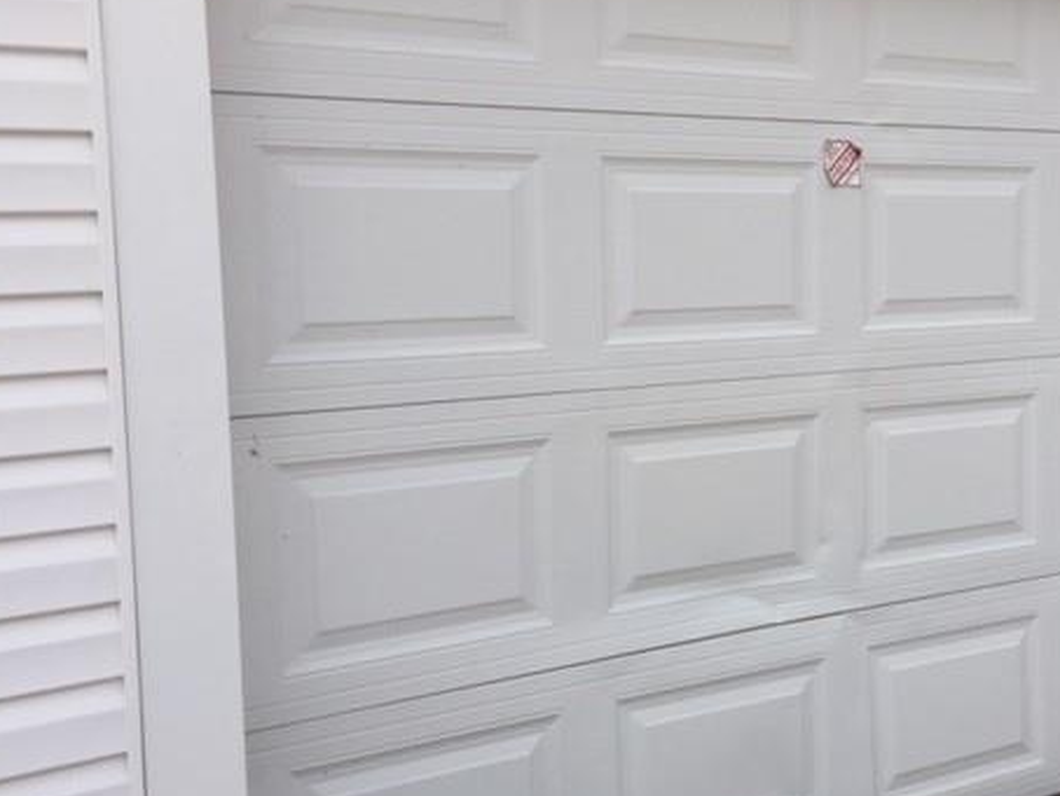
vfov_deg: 35.1
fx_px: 1256
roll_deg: +2.3
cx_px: 721
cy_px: 377
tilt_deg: -3.7
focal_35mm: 41
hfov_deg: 45.0
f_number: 2.2
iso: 32
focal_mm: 4.15
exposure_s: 1/1099
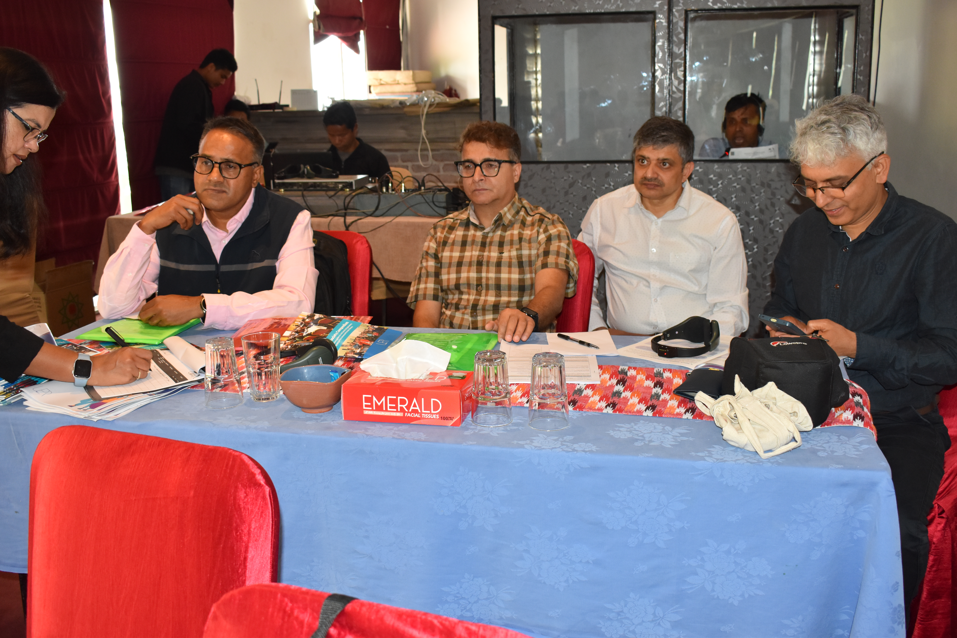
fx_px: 957
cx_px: 478
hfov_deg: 53.1
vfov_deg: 36.9
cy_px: 319
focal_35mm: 36
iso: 800
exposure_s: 1/100
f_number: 5
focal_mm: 24
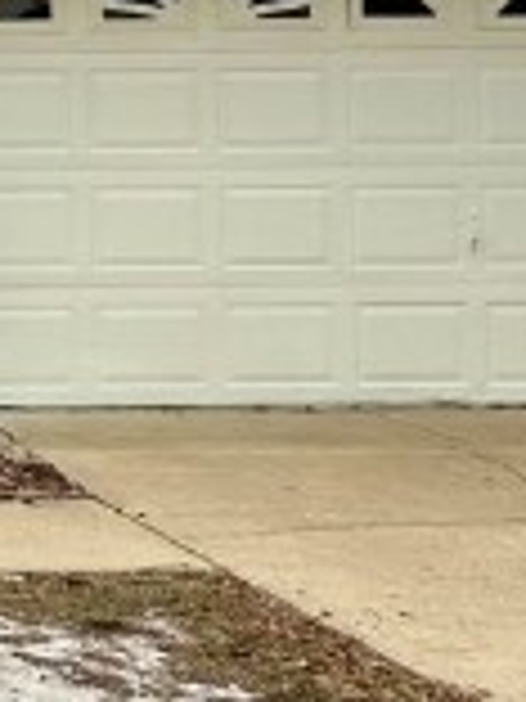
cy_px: 63
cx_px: -809
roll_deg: +0.9
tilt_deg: +3.2
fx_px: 1864
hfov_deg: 12.1
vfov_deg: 20.8
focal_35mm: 92
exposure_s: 1/1366
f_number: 2.2
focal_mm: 2.22
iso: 40
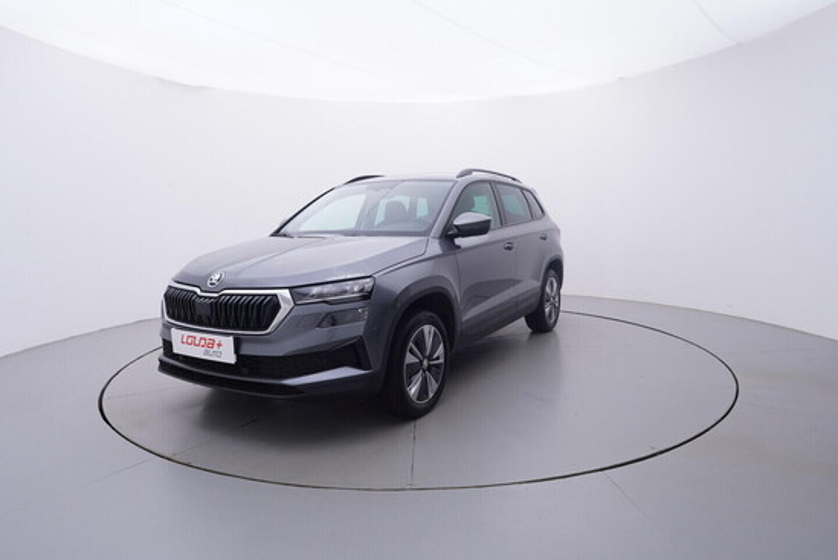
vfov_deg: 56.2
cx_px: 419
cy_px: 280
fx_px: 524
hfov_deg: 77.3
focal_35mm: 22
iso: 200
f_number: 5
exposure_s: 1/80
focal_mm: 15
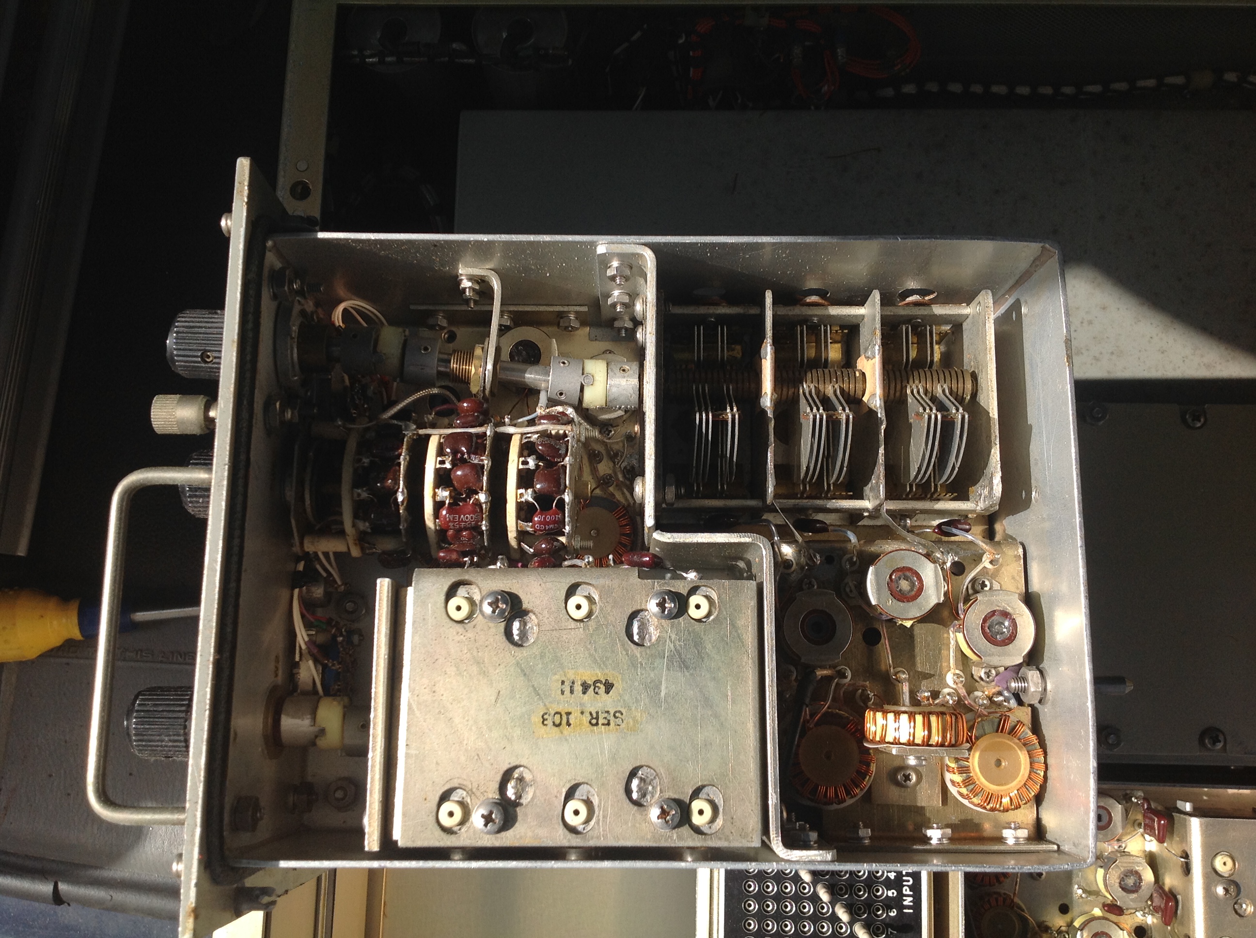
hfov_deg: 52.7
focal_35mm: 35
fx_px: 1268
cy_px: 469
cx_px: 628
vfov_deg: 40.6
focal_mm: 4.28
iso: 50
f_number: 2.4
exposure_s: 1/756
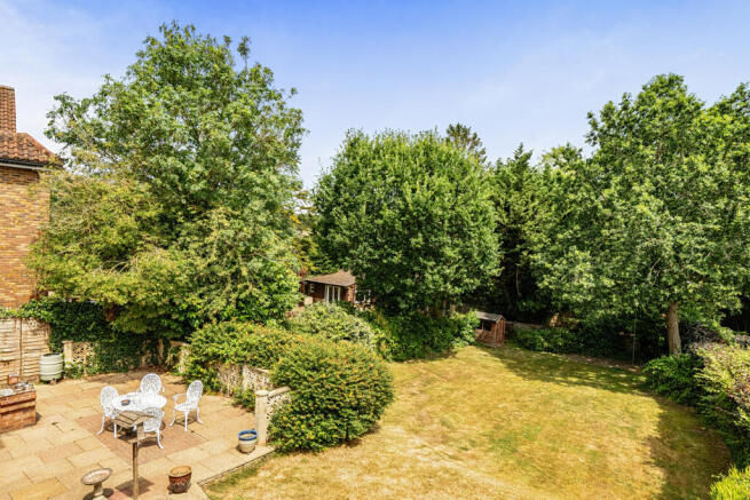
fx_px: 375
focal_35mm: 18
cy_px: 250
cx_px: 375
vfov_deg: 67.4
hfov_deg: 90.0
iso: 400
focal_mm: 12
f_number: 8
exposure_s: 1/2000
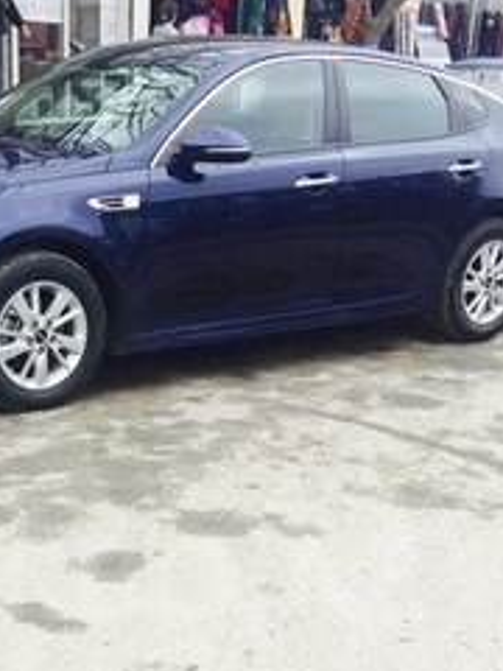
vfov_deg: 31.0
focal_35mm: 60
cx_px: 137
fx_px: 1162
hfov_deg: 24.2
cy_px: 579
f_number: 2.2
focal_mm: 4.15
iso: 32
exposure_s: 1/471
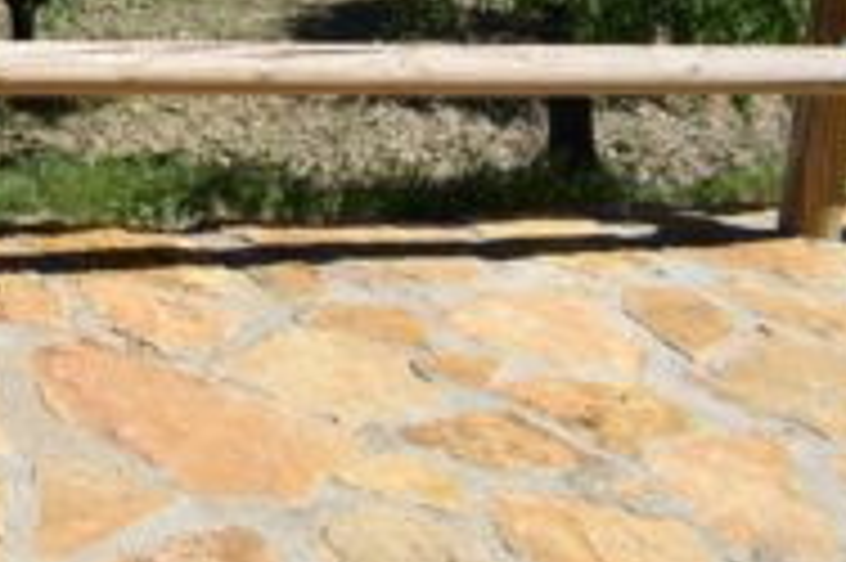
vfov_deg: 12.7
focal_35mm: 100
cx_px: -693
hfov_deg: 16.8
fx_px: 2348
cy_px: -373
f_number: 10
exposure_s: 1/400
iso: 200
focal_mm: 18
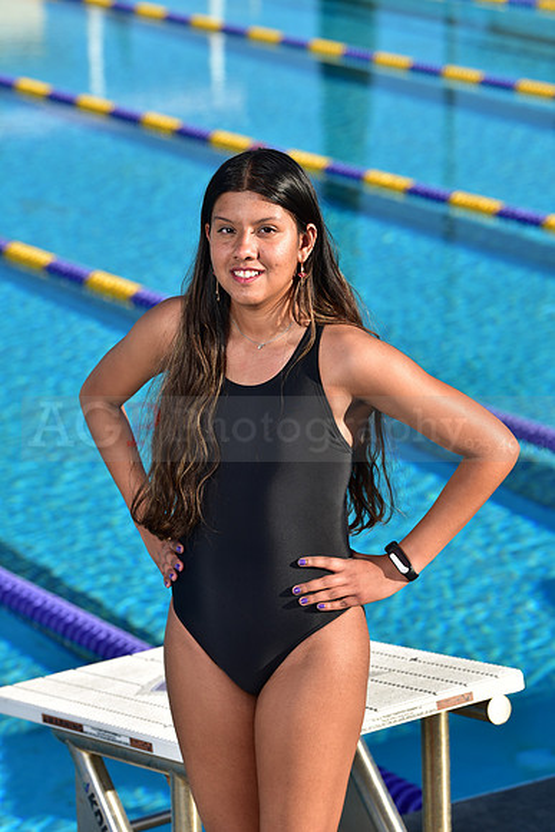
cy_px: 416
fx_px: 2889
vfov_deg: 16.4
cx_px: 278
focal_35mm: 125
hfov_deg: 11.0
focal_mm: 125
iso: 64
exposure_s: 1/250
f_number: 5.6
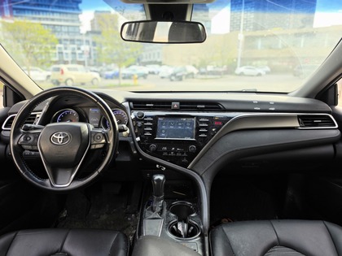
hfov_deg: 73.9
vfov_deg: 58.9
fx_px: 227
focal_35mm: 23
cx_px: 171
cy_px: 128
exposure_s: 1/180
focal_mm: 6.5
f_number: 1.4
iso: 32
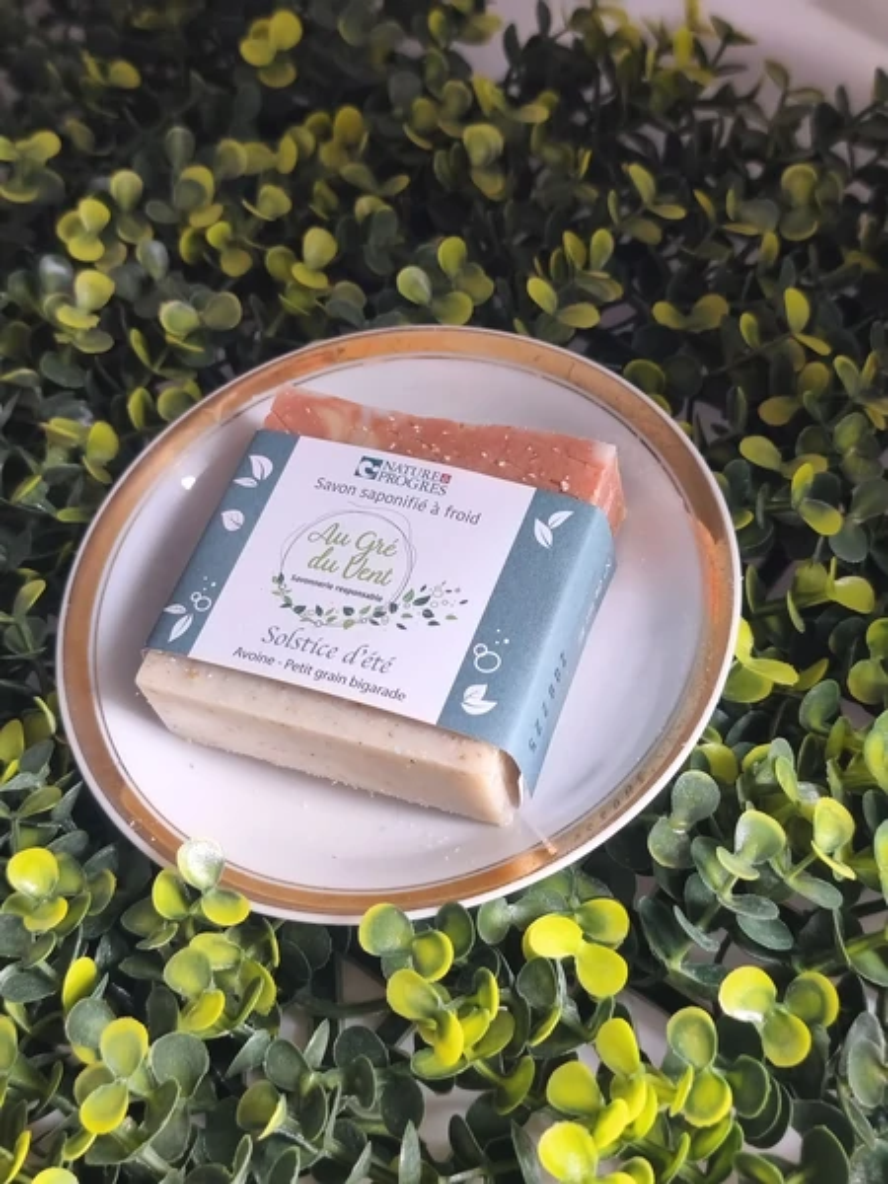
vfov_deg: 41.2
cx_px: 444
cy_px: 592
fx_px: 1573
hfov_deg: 31.5
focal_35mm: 46
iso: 500
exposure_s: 1/50
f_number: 1.65
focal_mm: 6.18
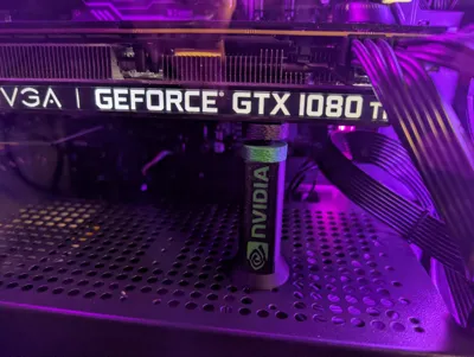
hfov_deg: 71.5
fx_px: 329
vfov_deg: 56.9
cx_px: 237
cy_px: 178
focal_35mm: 24
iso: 498
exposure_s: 1/43.8
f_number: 1.85
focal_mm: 6.81
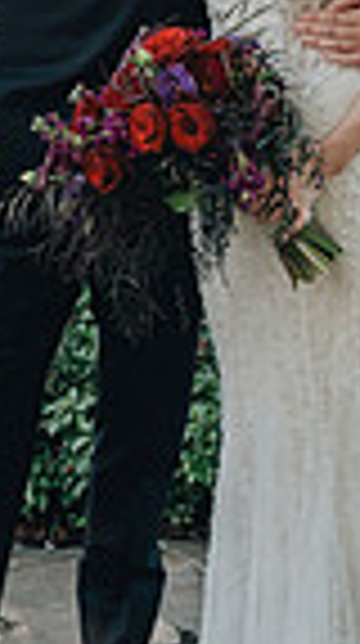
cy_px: -18
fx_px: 2471
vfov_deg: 14.6
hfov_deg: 8.3
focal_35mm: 145
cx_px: 284
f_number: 4
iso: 400
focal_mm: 44
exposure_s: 1/250
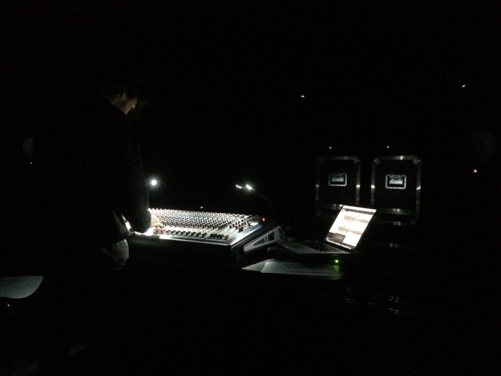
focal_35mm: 29
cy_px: 188
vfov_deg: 48.2
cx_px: 250
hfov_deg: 61.7
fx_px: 420
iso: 2000
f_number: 2.2
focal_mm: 4.15
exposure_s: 1/17
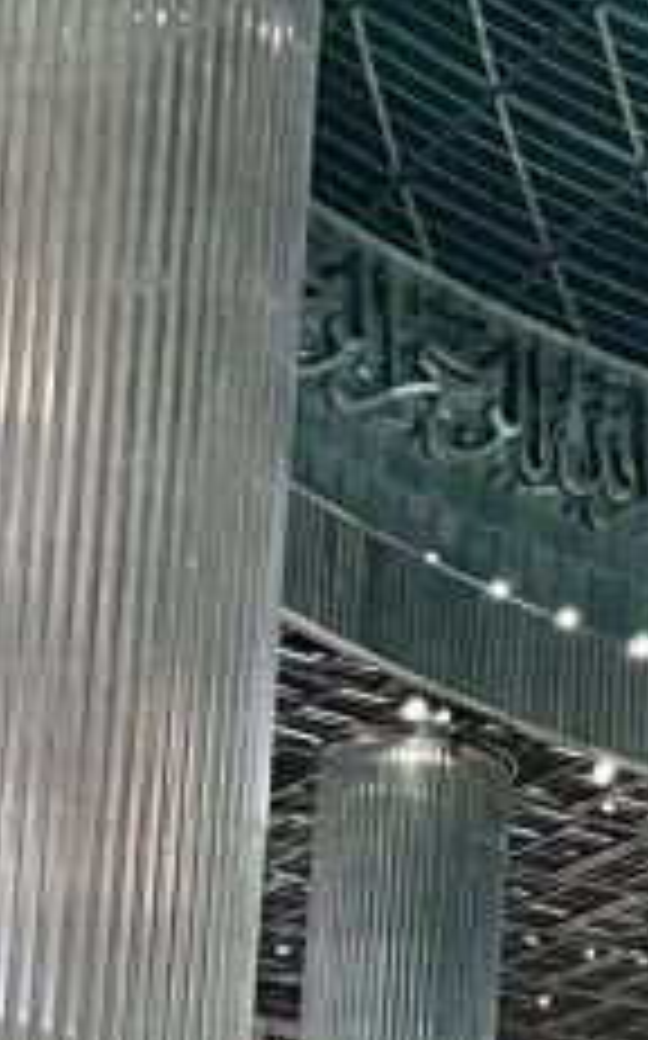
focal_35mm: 141
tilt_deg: +11.7
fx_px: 3992
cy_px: 1281
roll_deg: +0.9
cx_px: 1760
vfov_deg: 14.3
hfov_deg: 8.2
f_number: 1.6
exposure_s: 1/60
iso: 250
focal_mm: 5.1
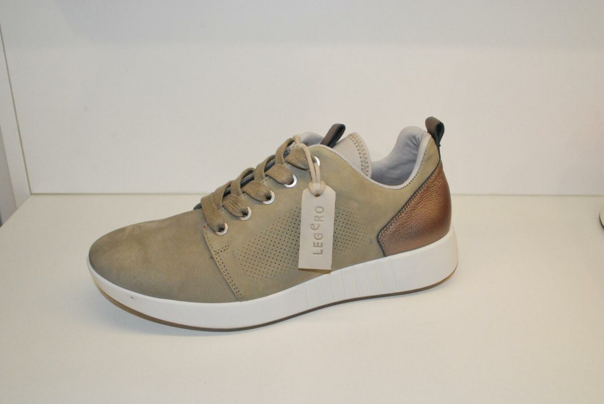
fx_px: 605
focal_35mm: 36
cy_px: 202
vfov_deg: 37.0
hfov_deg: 53.1
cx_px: 302
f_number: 11
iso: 1600
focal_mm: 24
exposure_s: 1/200
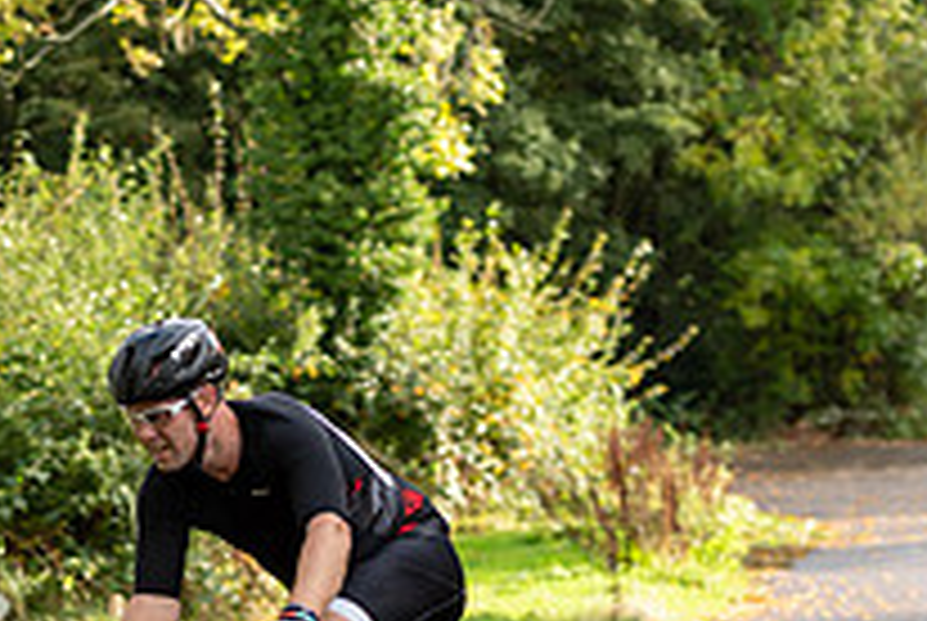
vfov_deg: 7.0
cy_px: 538
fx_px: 5080
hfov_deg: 10.4
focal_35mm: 197
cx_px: 320
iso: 200
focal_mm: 70
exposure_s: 1/640
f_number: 3.2
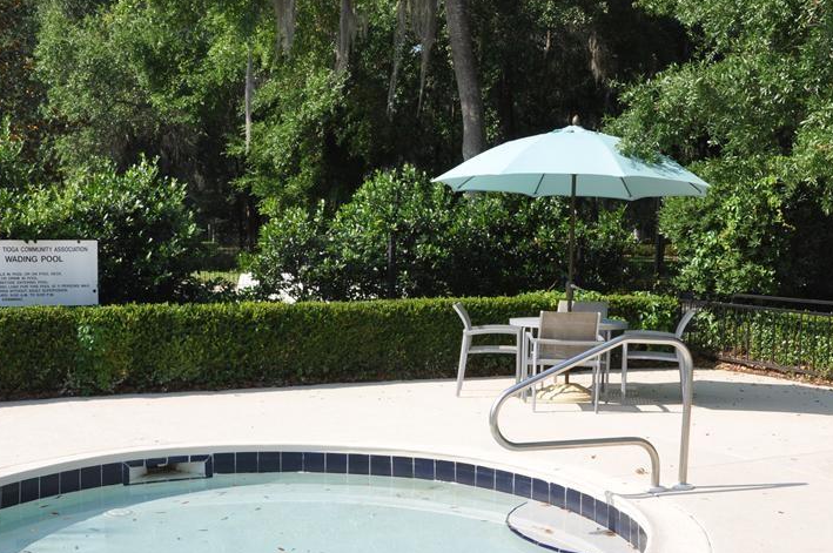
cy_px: 370
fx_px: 1017
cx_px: 398
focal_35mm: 44
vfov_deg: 30.2
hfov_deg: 44.5
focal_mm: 18
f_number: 13
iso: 200
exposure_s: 1/200
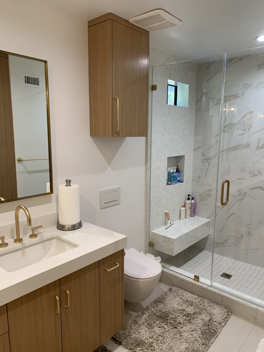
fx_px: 264
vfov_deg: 67.3
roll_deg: -1.5
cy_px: 176
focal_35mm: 26
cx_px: 132
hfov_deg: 53.1
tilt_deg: -10.4
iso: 80
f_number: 1.8
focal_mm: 4.25
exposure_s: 1/60
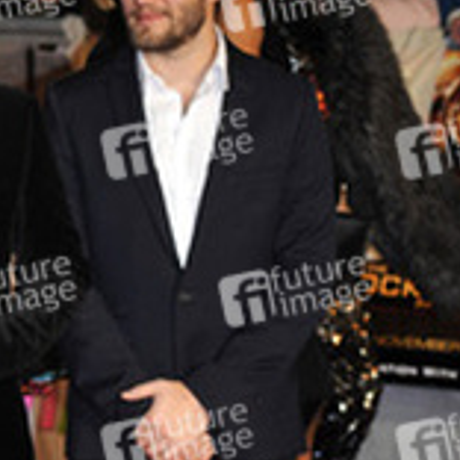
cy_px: 218
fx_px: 3172
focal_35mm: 211
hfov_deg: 8.2
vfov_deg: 8.3
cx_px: -80
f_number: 4
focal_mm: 86
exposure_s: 1/250
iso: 1000
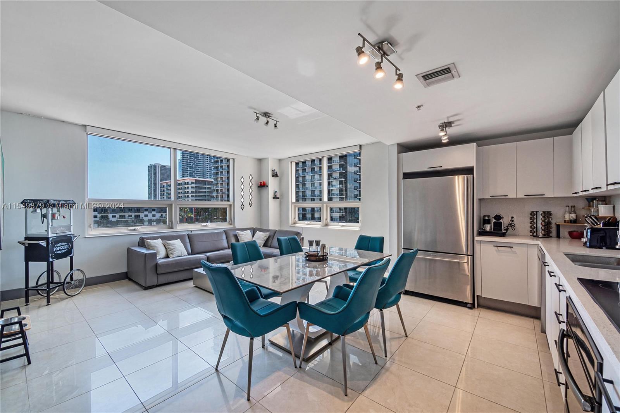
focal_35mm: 14
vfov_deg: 81.2
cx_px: 310
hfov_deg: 104.3
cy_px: 206
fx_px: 241
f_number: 7.1
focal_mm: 7
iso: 80
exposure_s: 1/30
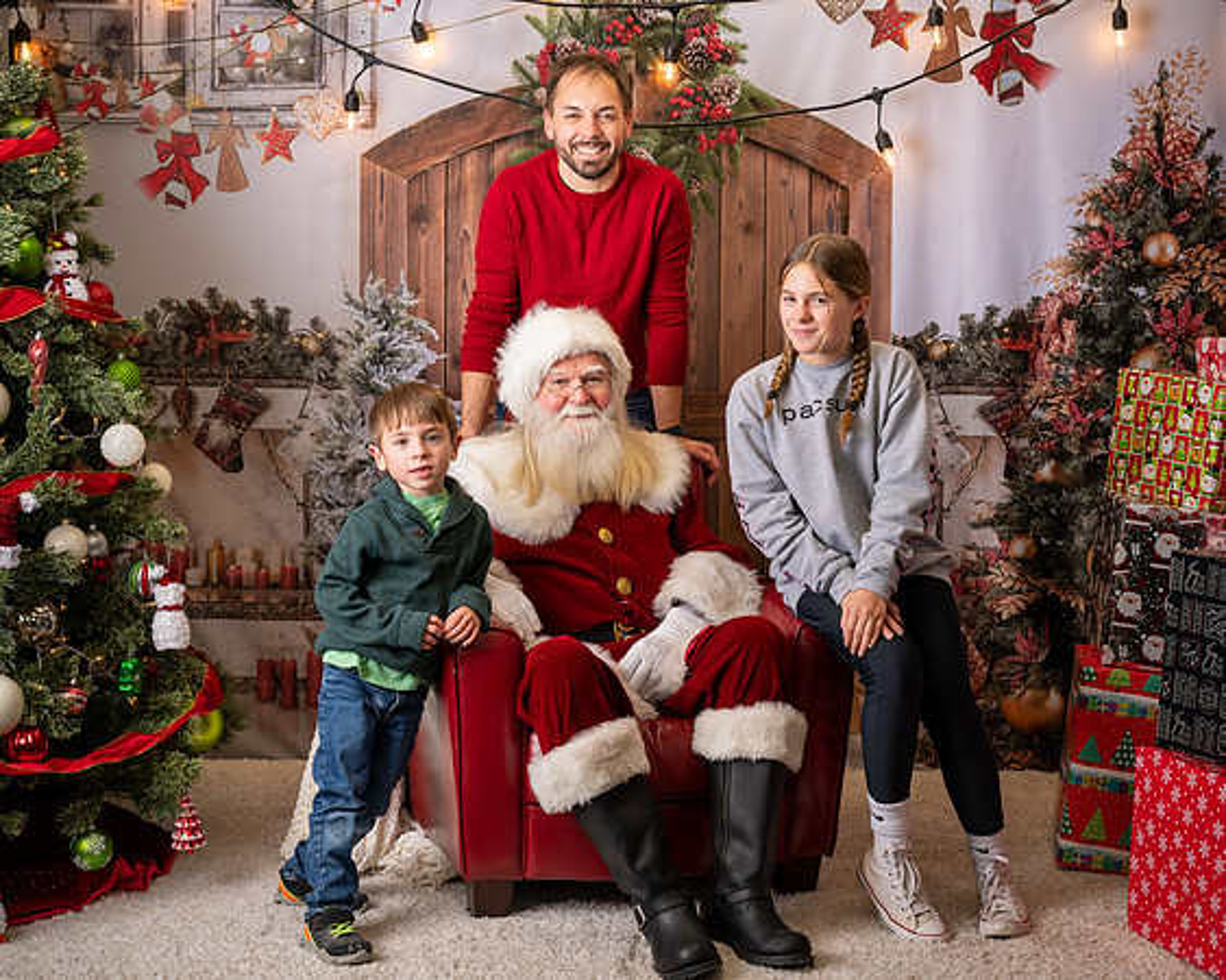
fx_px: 2134
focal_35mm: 59
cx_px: 640
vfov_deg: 25.9
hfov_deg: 32.1
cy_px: 468
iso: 100
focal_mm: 50
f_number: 7.1
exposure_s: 1/100
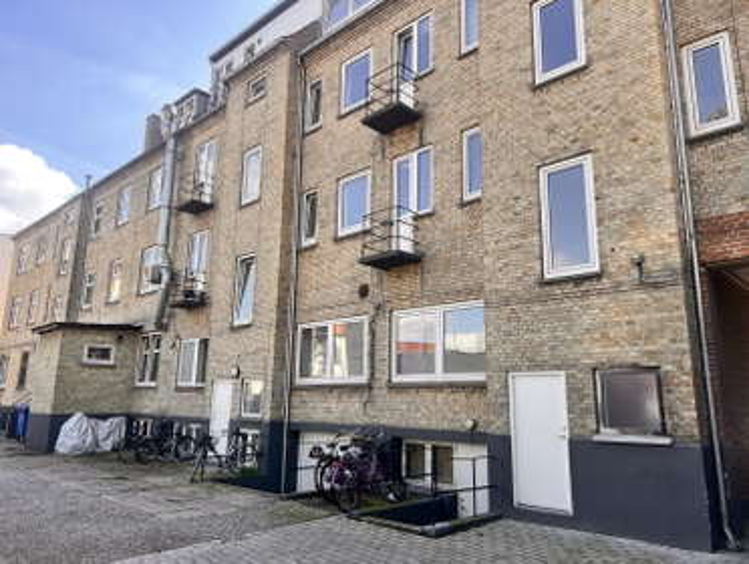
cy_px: 282
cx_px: 374
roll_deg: -0.4
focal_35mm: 26
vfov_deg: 53.2
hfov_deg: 67.2
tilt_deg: +13.2
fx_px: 563
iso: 50
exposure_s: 1/949
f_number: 1.5
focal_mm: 5.7
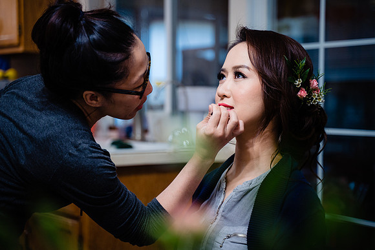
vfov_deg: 19.5
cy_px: 125
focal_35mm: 70
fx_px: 729
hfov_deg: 28.8
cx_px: 188
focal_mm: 70
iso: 1000
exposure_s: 1/200
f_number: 2.8
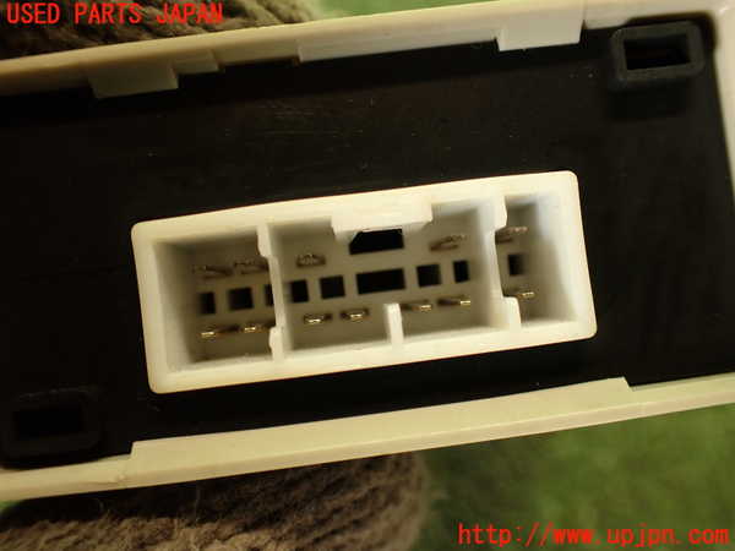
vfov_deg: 44.2
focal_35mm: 32
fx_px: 679
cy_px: 276
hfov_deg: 56.8
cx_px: 368
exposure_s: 1/30
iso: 200
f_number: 2.4
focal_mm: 5.79
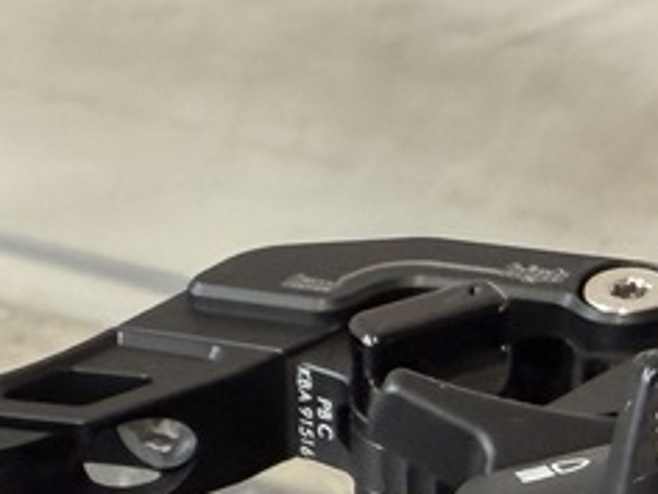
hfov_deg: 15.4
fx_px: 2414
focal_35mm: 127
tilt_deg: -64.3
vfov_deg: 11.1
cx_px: 98
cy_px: 807
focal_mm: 2.22
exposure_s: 1/50
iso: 250
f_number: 2.2
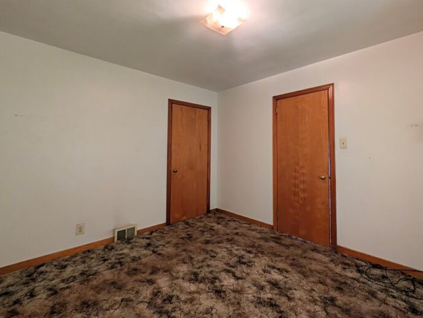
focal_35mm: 14
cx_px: 240
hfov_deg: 101.4
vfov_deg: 85.4
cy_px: 140
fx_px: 171
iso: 54
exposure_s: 1/24
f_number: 1.7
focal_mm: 2.02
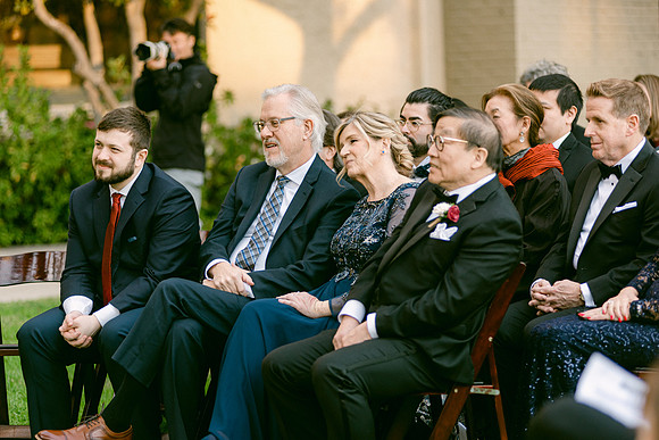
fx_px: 2489
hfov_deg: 15.1
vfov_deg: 10.1
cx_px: 332
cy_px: 218
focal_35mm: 136
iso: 500
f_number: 2.8
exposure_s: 1/125
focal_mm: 135
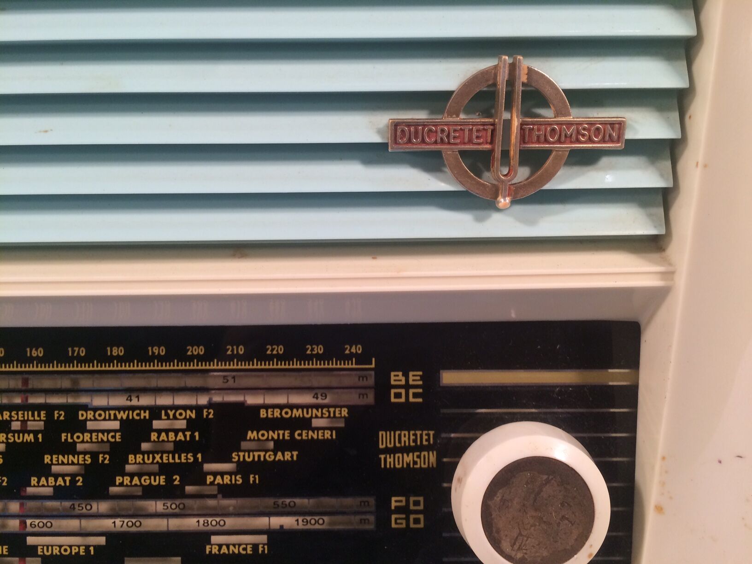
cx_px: 376
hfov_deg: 61.7
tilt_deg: -10.6
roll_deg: +1.0
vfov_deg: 48.2
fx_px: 630
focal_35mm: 29
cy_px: 282
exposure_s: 1/33
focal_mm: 4.15
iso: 50
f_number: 2.2
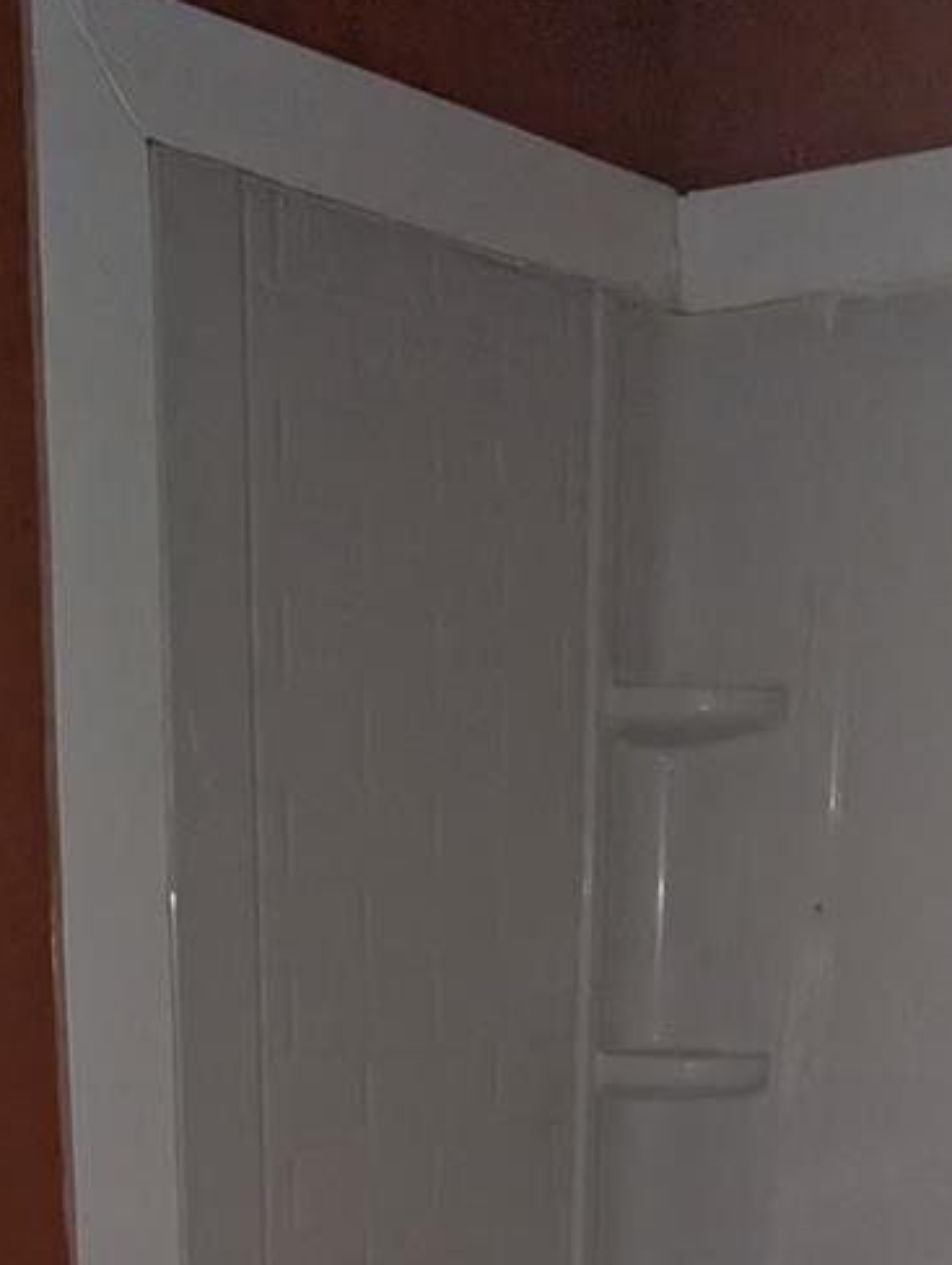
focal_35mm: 59
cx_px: 455
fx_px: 2160
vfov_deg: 28.9
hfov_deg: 24.9
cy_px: 1457
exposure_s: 1/192
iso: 535
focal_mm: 6.9
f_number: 1.68
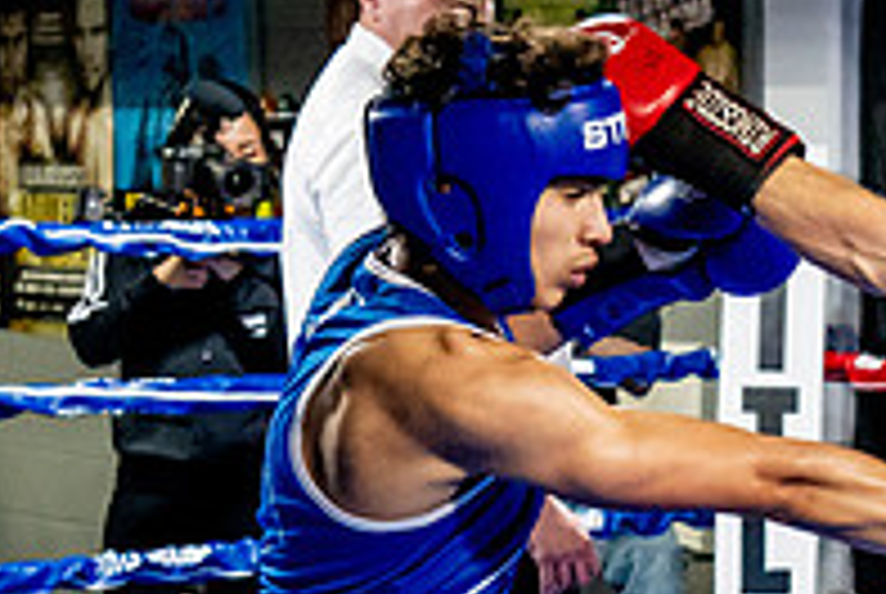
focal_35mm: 153
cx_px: 1115
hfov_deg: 13.0
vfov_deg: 8.9
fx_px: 3771
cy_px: 655
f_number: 2.8
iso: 5000
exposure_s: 1/800
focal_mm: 35
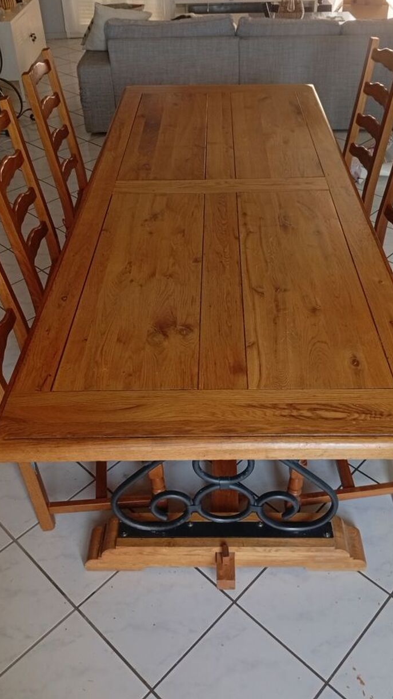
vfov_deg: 60.9
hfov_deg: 36.6
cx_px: 218
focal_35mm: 32
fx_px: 593
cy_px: 320
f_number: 1.8
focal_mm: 3.98
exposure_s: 1/33.3
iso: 347
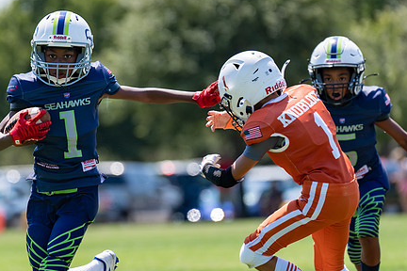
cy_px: 143
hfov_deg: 4.7
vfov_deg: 3.1
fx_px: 5008
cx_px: 71
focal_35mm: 443
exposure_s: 1/1000
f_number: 3.2
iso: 100
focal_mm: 200
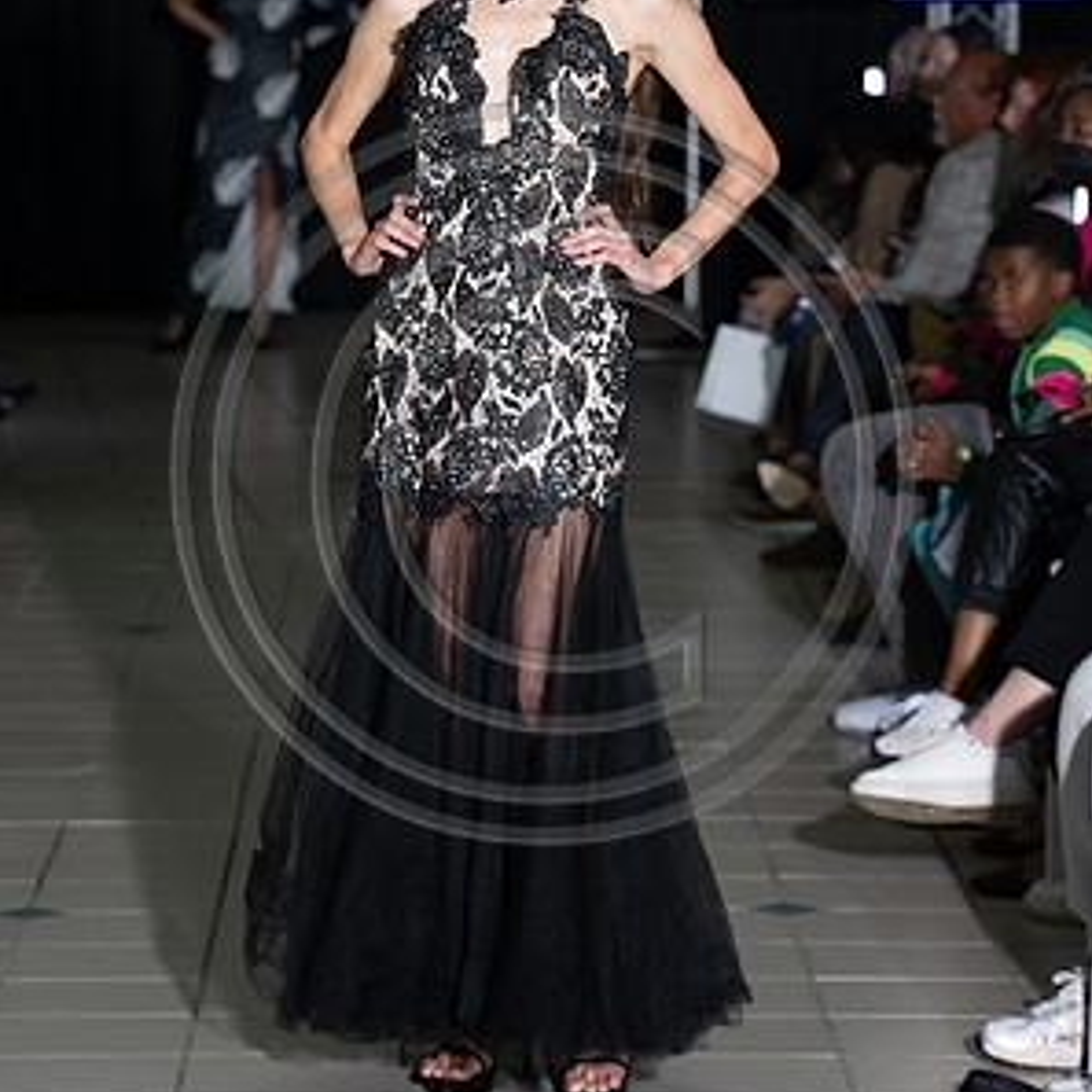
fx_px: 5746
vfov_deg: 10.9
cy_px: 471
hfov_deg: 10.9
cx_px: 544
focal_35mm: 161
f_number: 5.6
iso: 1250
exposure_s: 1/160
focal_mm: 125
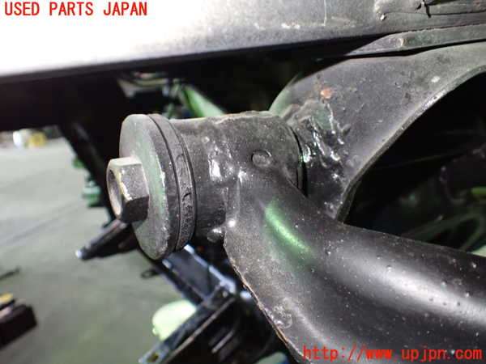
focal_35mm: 30
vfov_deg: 46.8
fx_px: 421
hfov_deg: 60.0
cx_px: 243
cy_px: 182
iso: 1000
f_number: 2.3
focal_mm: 5.4
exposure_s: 1/30
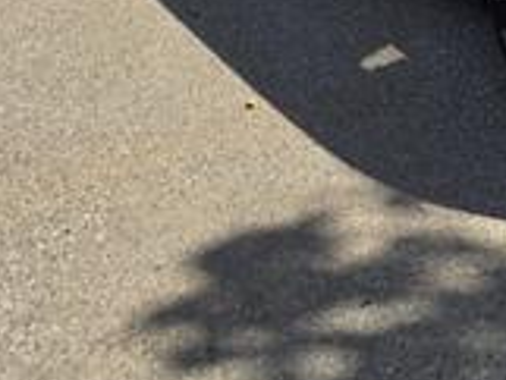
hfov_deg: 22.8
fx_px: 1053
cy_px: -182
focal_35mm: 72
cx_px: 723
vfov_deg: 18.3
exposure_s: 1/3559
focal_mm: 6.25
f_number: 1.7
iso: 80
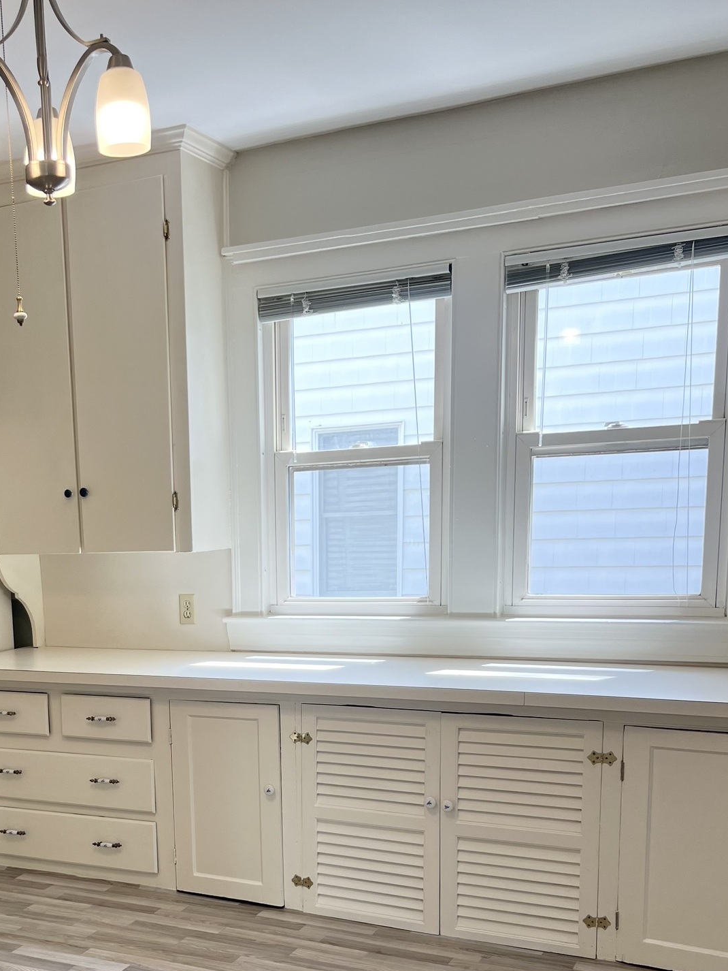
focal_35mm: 42
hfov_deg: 33.5
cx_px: 161
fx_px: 1177
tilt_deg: -10.8
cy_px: 730
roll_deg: +2.4
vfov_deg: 43.3
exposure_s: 1/195
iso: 50
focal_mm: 5.7
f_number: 1.5
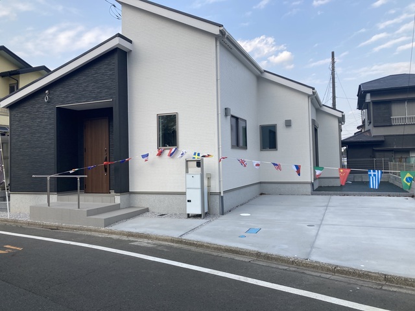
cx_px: 208
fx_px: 336
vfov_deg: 49.7
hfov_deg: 63.4
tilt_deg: +3.9
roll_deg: +2.2
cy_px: 156
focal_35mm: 28
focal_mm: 3.99
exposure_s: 1/759
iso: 20
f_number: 1.8
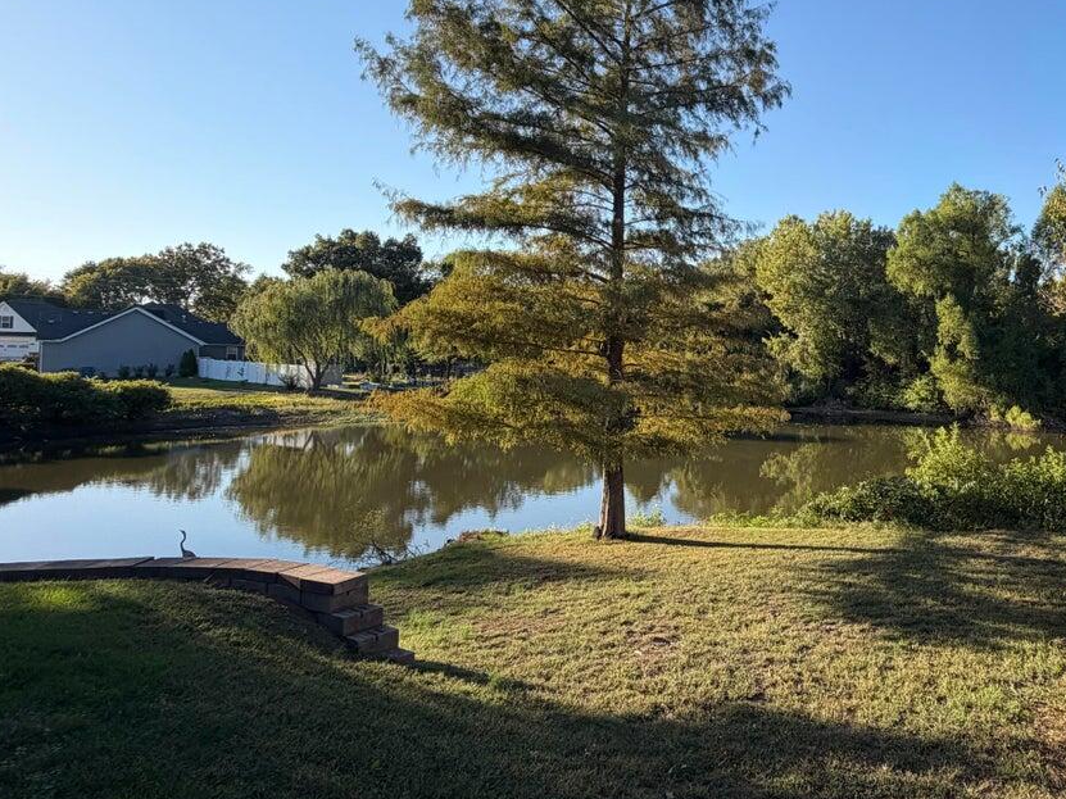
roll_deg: -0.2
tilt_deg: +0.6
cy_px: 337
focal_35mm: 23
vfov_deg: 58.6
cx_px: 804
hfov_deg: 68.9
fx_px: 708
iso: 40
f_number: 2.2
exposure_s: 1/651
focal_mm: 2.22
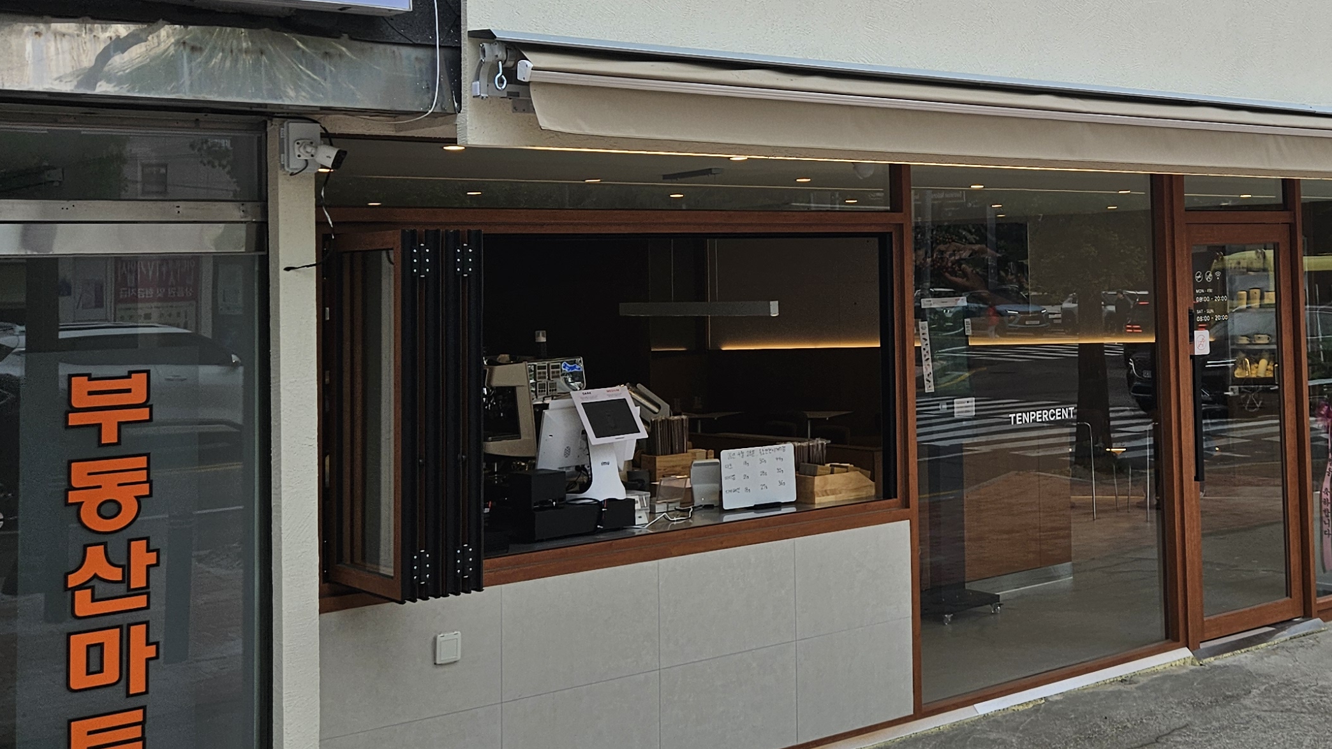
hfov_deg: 41.1
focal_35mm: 48
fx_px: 1696
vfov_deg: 24.7
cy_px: 191
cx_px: 1059
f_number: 1.8
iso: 25
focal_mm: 5.4
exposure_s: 1/1300
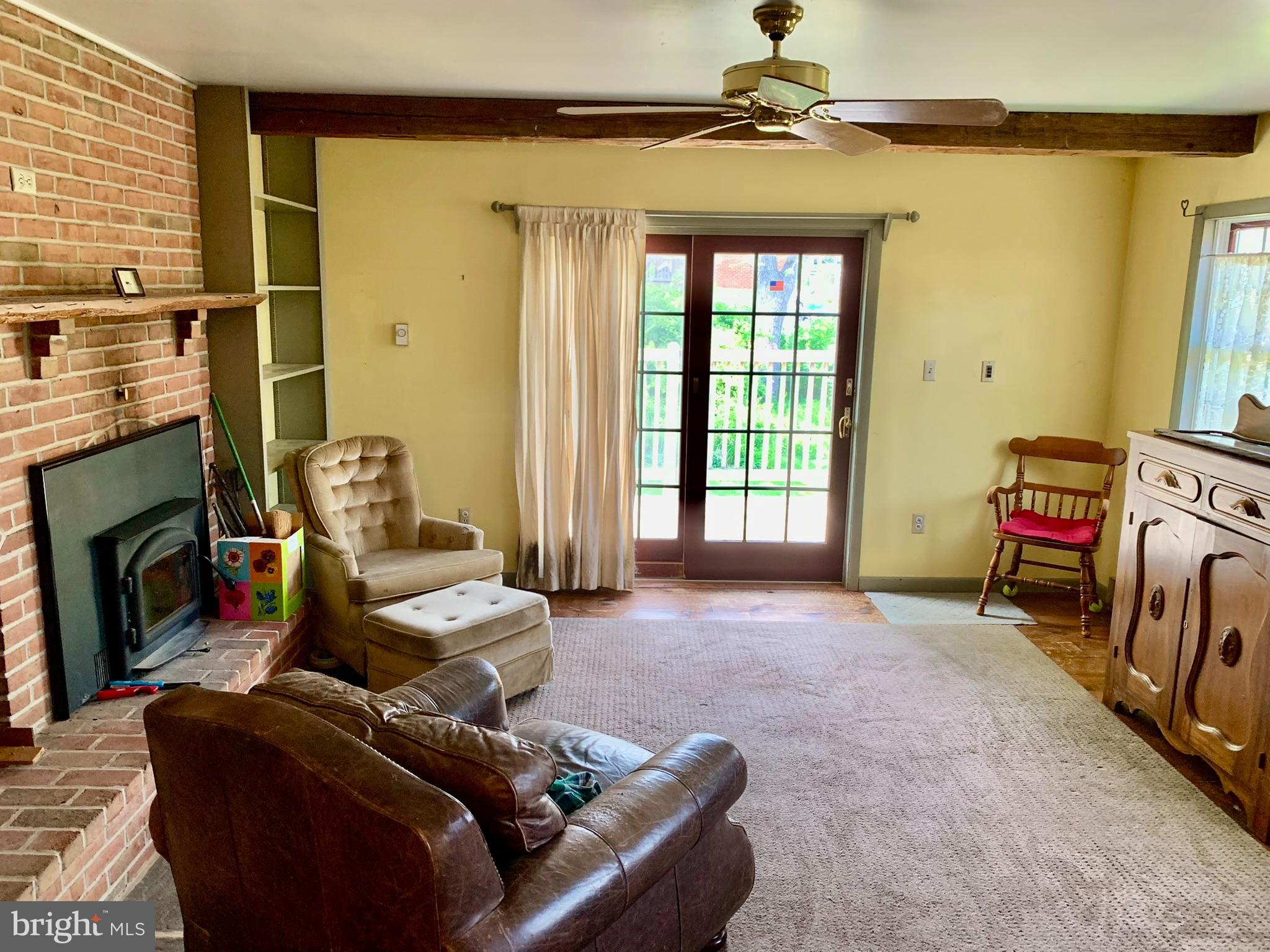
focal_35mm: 26
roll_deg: -1.4
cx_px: 635
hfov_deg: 67.3
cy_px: 476
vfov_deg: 53.1
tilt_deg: -9.8
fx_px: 954
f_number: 1.8
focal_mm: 4.25
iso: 125
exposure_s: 1/60
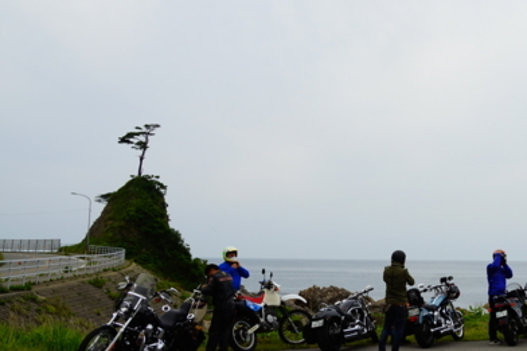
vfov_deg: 27.4
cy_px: 137
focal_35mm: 49
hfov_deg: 38.1
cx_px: 458
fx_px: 717
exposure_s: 1/160
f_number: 11
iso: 100
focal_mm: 24
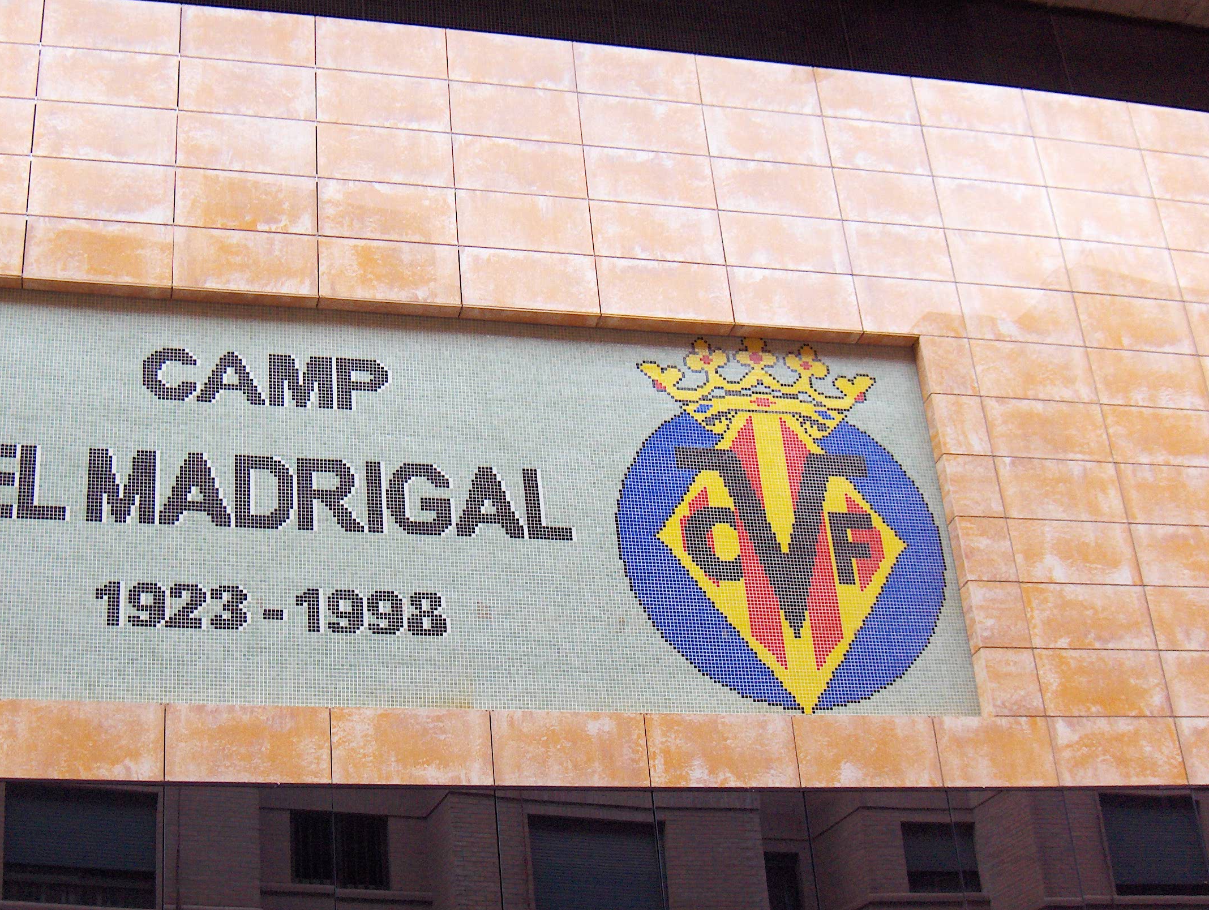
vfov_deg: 28.1
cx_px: 487
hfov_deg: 36.6
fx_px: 1819
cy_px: 488
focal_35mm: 52
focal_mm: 8
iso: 102
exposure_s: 1/91
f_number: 2.8
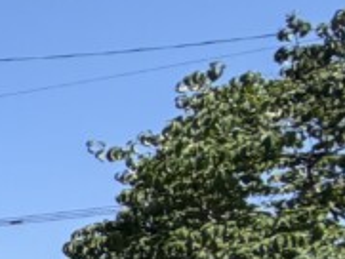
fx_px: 987
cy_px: 434
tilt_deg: +3.0
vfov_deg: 13.7
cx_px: -867
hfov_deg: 9.5
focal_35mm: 99
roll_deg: +1.4
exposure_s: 1/770
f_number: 2.2
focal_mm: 2.22
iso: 32
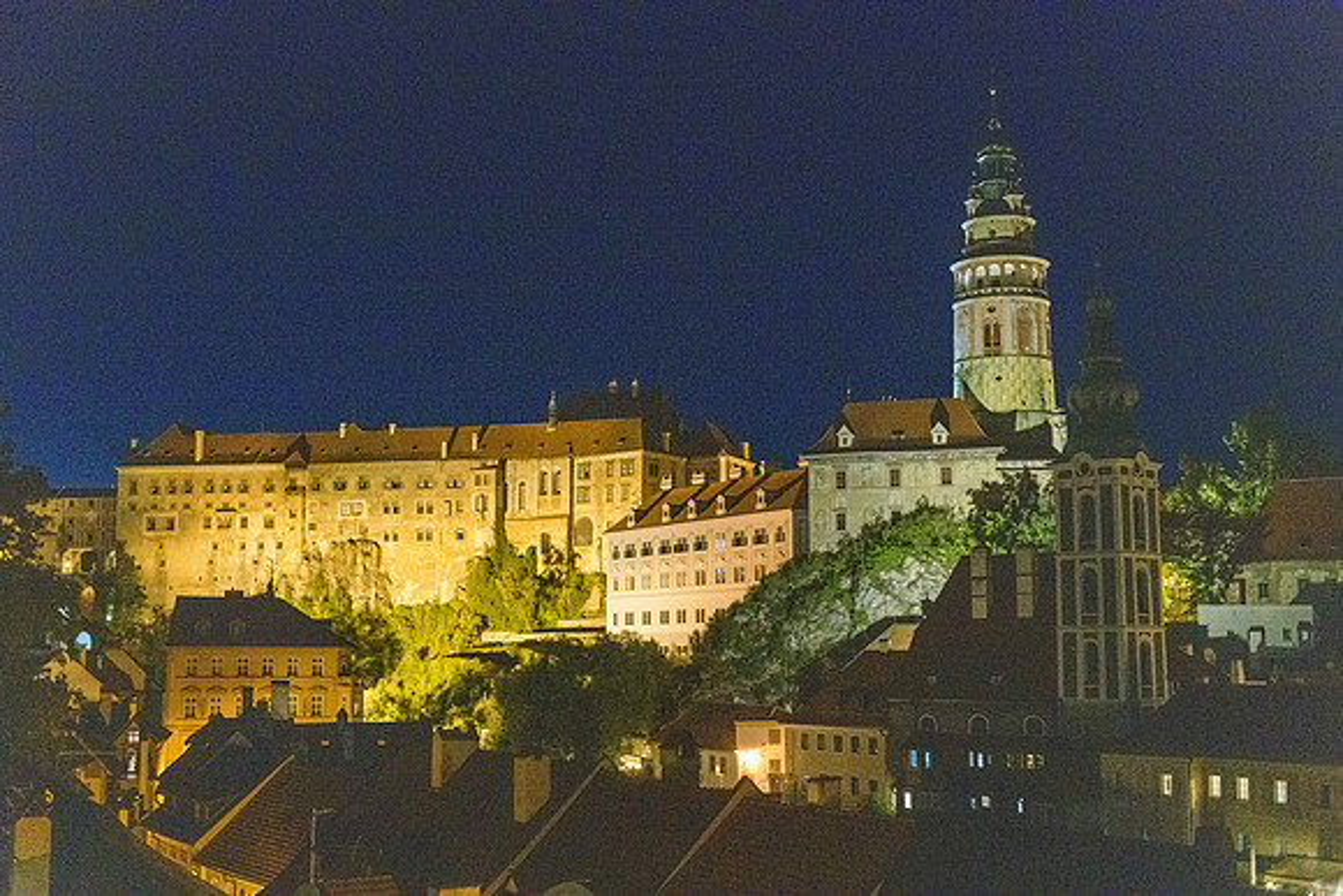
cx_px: 672
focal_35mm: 45
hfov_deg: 43.6
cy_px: 448
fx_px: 1679
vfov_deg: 29.9
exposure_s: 1/80
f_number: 3.5
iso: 12800
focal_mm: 45
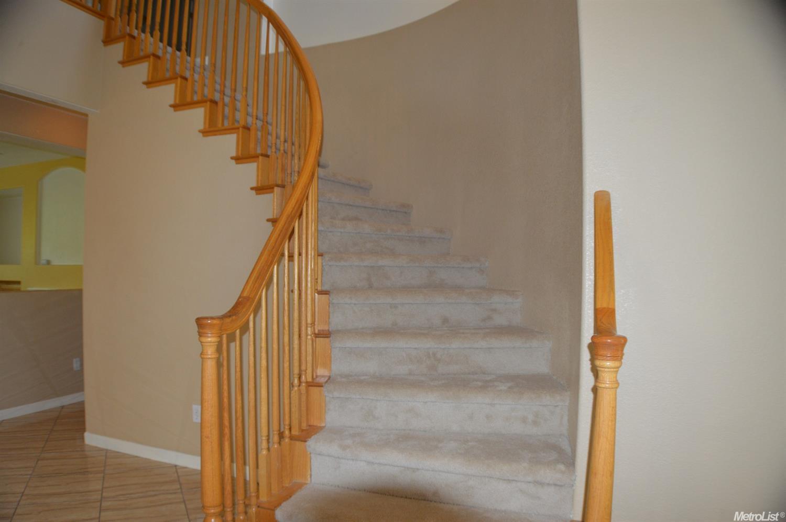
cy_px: 261
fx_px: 720
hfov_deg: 57.3
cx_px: 393
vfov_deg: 39.9
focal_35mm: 33
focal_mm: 22
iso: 400
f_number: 3.5
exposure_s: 1/60
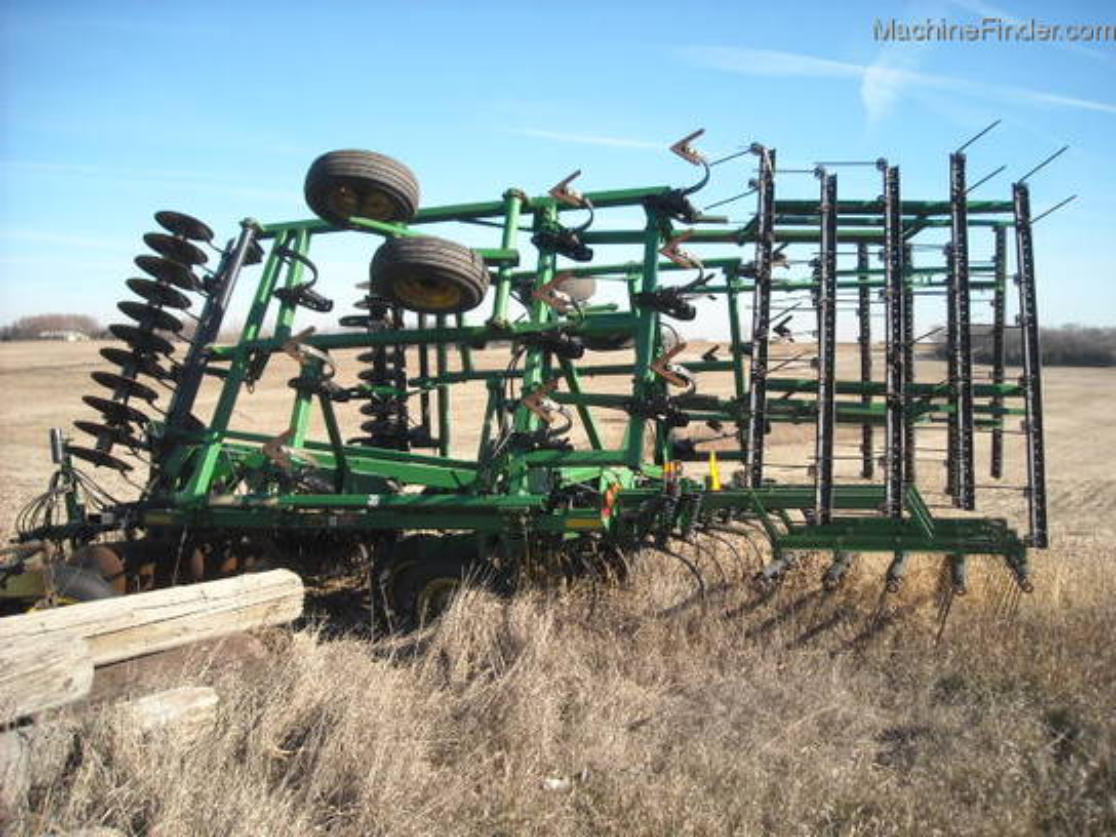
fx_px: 1128
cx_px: 558
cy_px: 418
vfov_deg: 40.7
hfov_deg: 52.6
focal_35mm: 35
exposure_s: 1/250
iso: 100
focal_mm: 5.7
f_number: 5.6
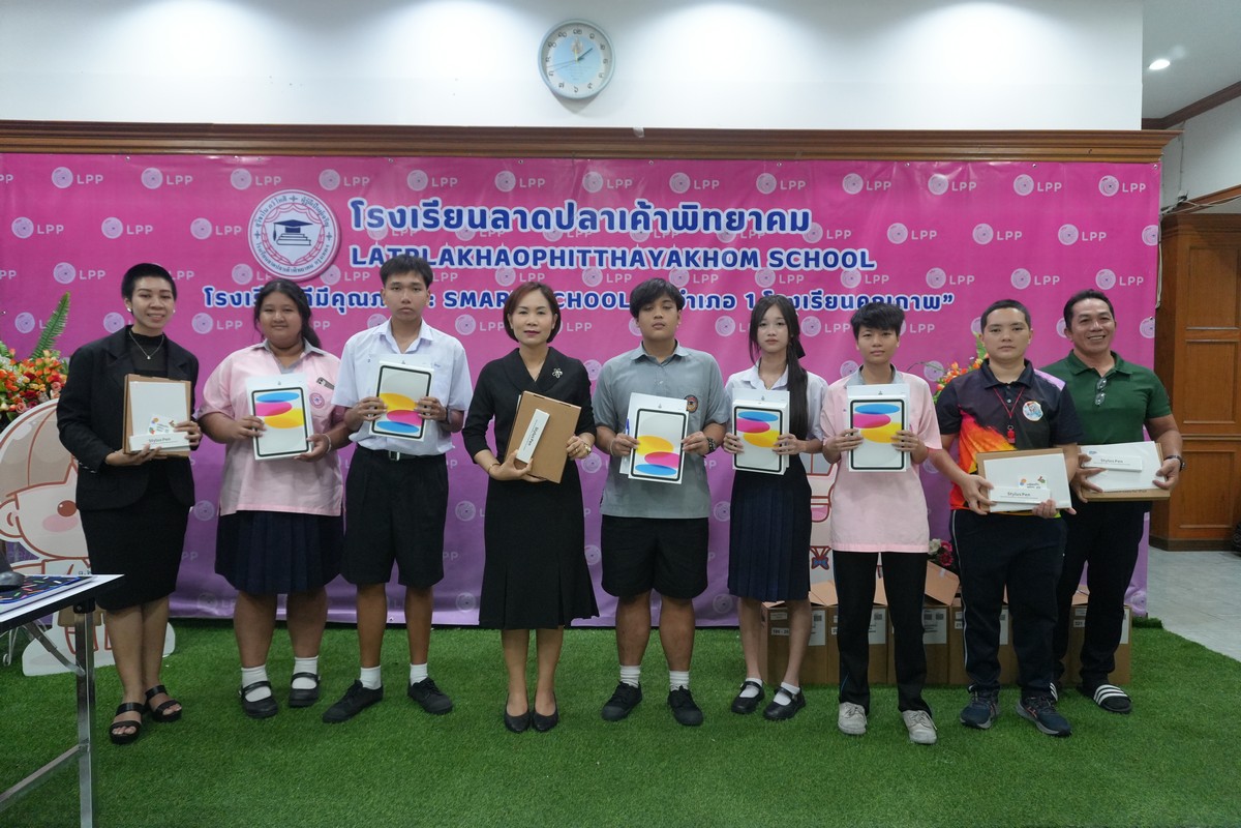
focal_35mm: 24
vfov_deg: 53.1
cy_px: 414
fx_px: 827
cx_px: 620
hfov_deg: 73.7
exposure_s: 1/160
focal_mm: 16
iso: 2000
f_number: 4
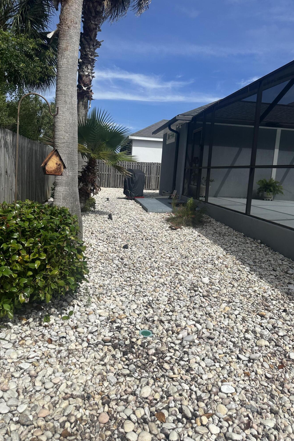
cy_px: 220
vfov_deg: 71.5
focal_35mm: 25
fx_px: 306
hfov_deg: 51.2
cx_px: 136
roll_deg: -4.4
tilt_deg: -7.0
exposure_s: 1/10753
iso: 80
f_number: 1.78
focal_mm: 6.86
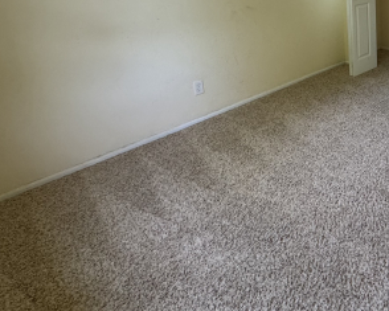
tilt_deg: -14.3
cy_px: 29
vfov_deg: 43.0
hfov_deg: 46.5
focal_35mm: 31
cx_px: 400
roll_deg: +0.0
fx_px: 357
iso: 250
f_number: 2.2
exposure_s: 1/120
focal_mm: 2.22
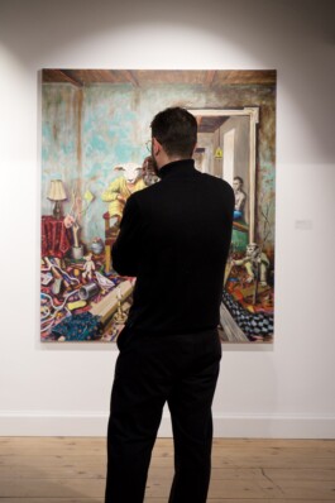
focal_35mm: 75
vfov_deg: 27.0
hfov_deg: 18.2
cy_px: 252
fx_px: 1048
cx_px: 168
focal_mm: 50
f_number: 4
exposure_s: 1/320
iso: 1600
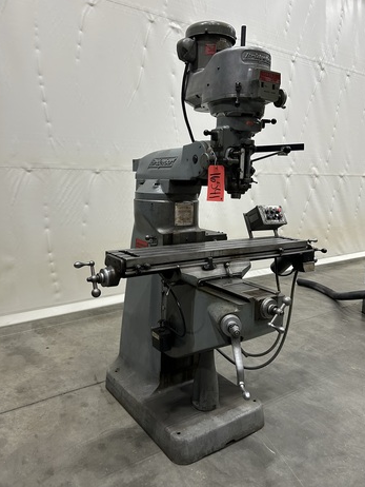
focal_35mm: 27
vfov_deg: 65.3
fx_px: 379
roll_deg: +0.5
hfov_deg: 51.4
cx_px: 186
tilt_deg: -7.4
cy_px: 235
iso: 160
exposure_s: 1/60
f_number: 1.5
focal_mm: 5.7
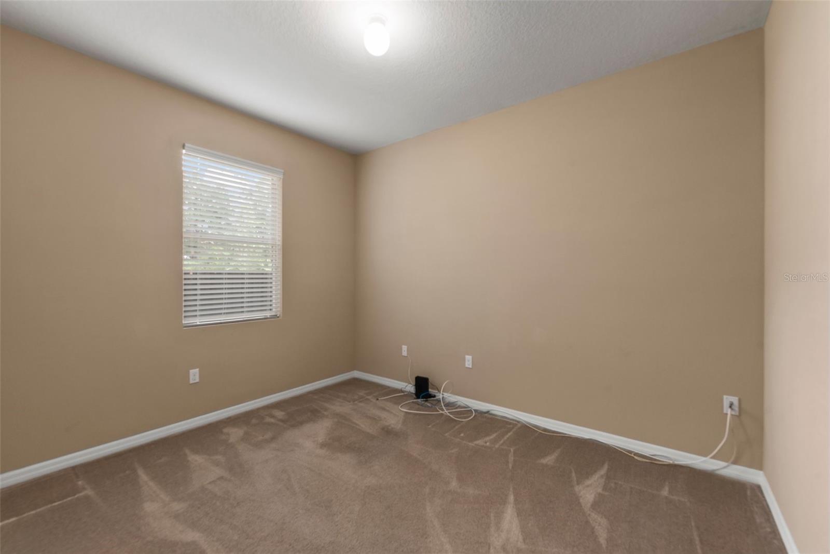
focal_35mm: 14
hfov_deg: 104.2
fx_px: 323
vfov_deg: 81.2
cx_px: 415
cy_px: 277
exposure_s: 1/3
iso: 400
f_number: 8
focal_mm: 14
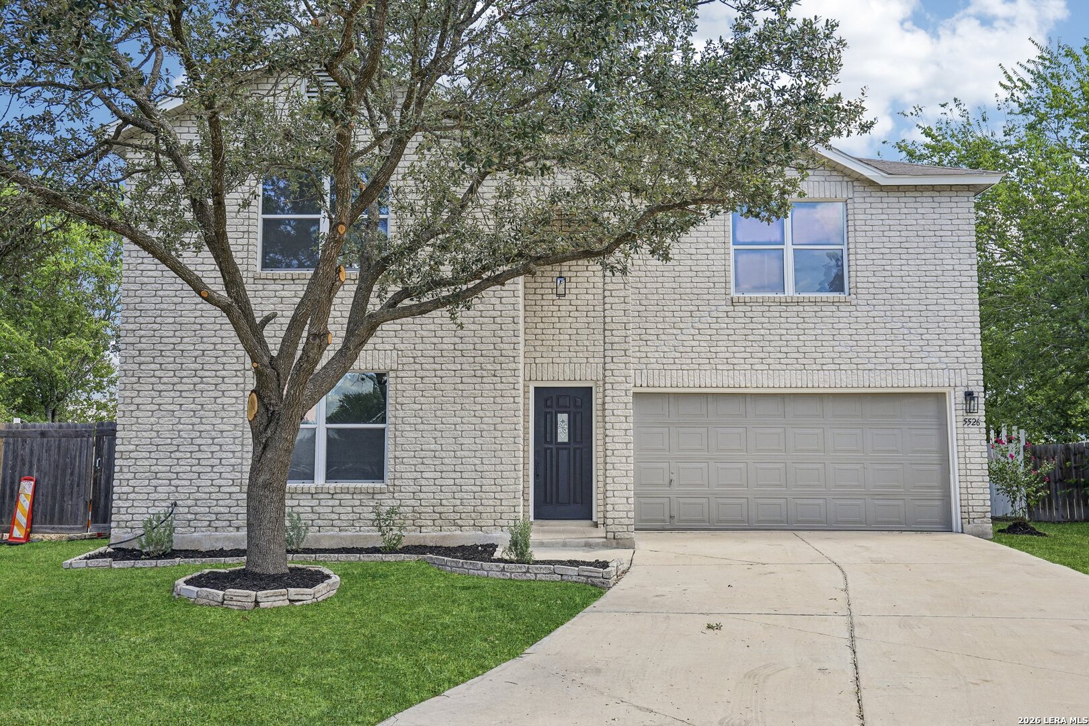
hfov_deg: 58.7
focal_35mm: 32
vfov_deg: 41.1
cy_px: 363
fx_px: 968
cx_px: 544
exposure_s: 1/160
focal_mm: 32
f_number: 8
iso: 200
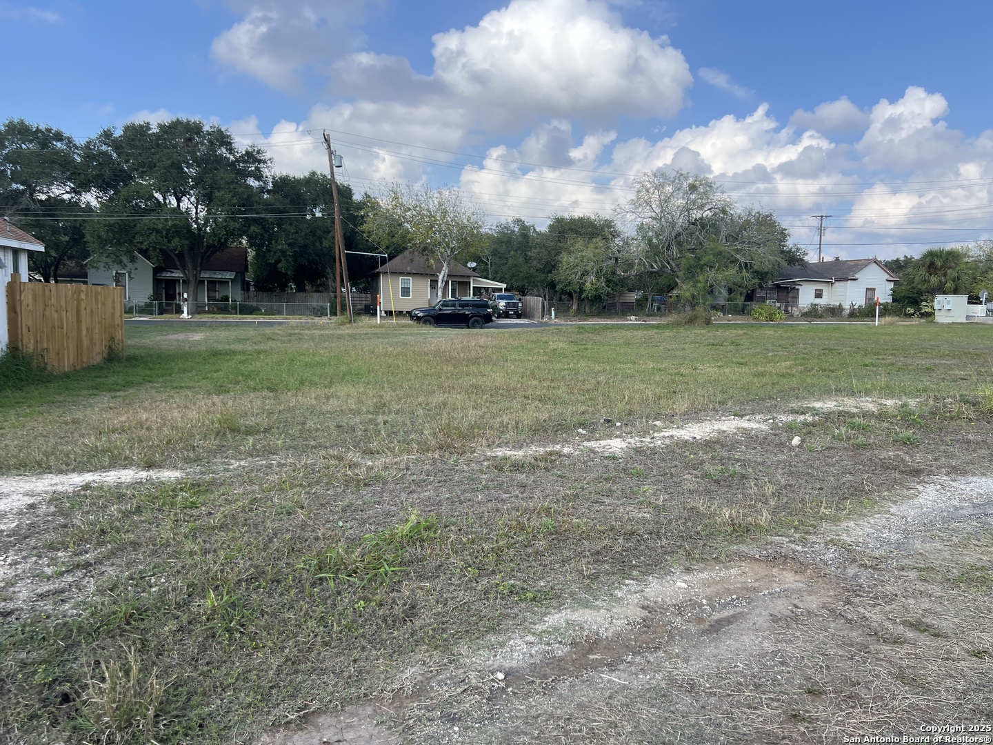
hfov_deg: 67.3
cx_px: 496
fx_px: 746
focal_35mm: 26
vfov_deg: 53.1
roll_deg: -1.2
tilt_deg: -6.0
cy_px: 372
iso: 50
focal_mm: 5.7
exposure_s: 1/2571
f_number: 1.5
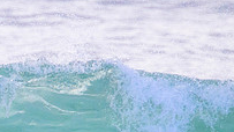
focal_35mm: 2395
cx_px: -12
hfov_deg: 0.9
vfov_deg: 0.5
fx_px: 14855
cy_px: 157
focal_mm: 800
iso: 3200
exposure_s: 1/2000
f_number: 11
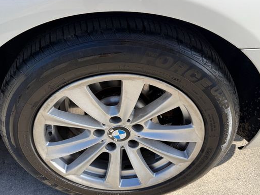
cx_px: 121
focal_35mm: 30
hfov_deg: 59.9
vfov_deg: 46.8
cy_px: 98
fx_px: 225
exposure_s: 1/2445
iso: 100
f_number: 1.78
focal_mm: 6.76
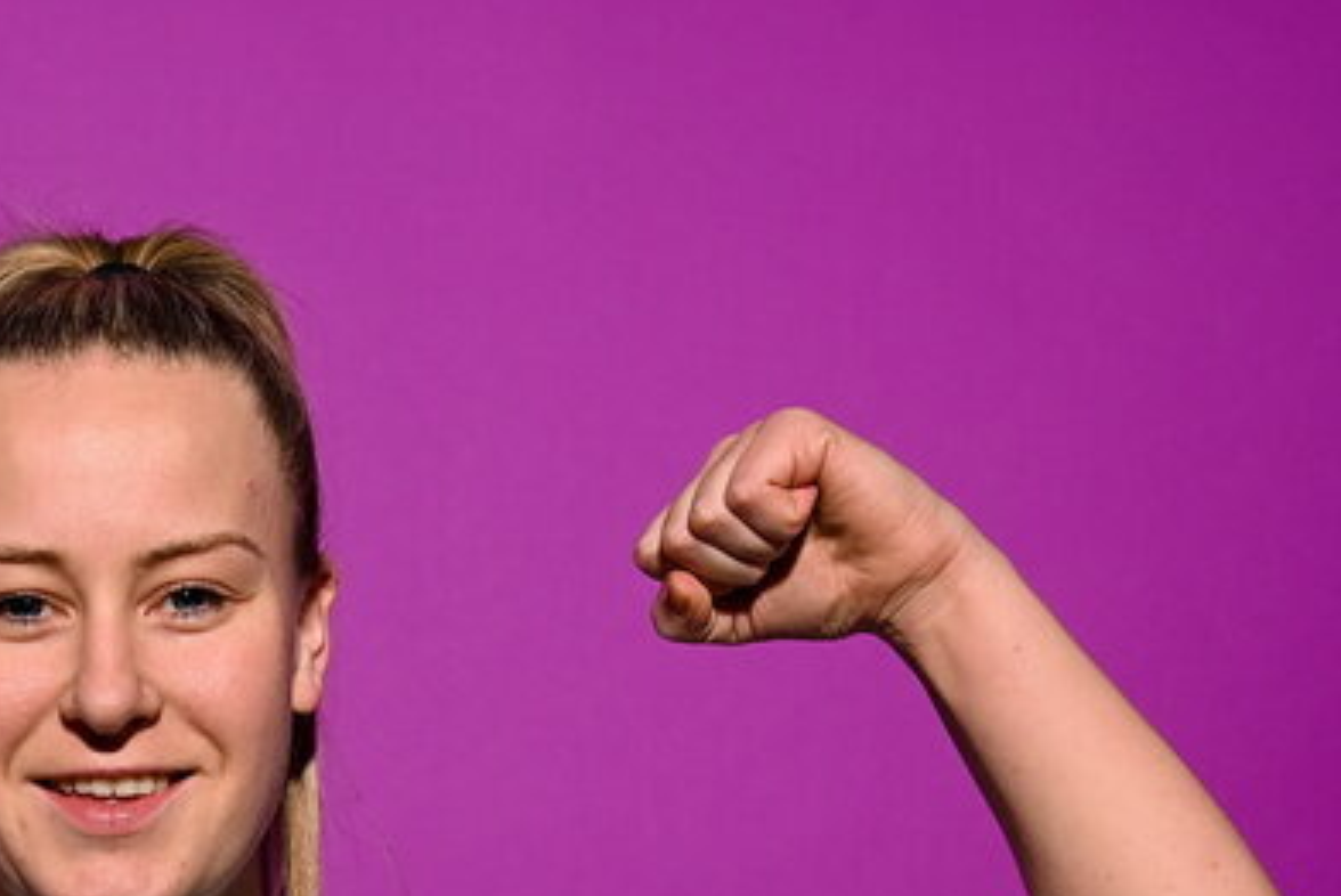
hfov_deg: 24.3
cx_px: 109
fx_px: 3019
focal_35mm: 81
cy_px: 993
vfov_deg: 16.4
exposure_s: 1/640
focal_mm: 31
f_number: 6.3
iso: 320
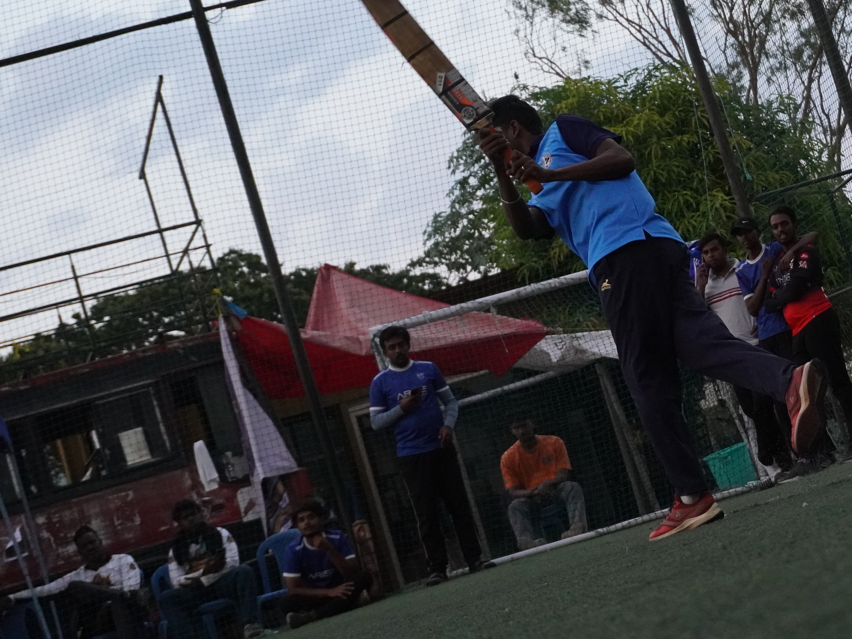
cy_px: 243
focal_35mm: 101
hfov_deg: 19.4
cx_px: 625
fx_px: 2479
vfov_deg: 14.7
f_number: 5.6
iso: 4000
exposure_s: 1/1000
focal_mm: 47
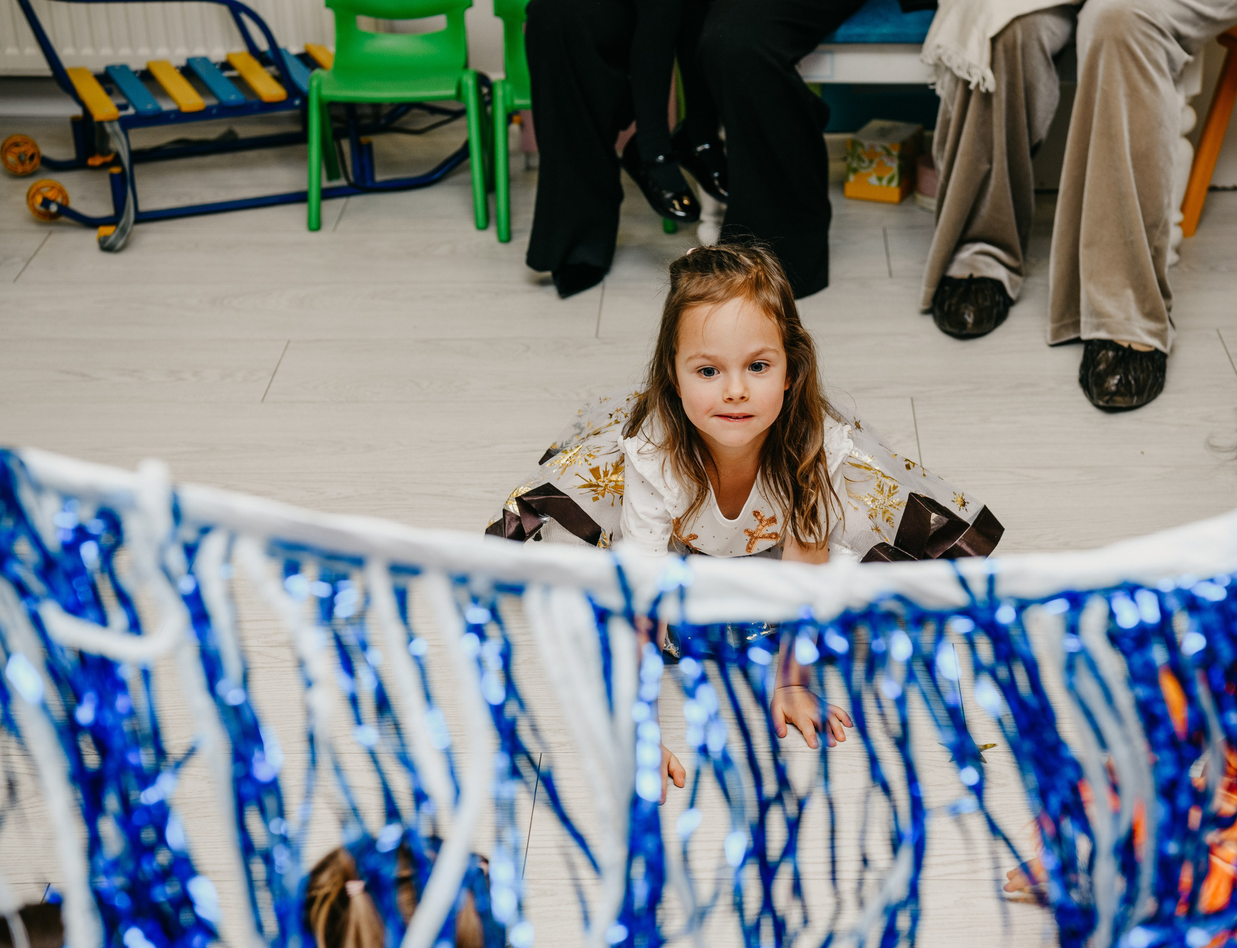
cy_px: 500
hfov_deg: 26.9
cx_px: 686
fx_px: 2584
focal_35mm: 72
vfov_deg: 20.8
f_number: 4.5
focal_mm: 62
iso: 250
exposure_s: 1/160
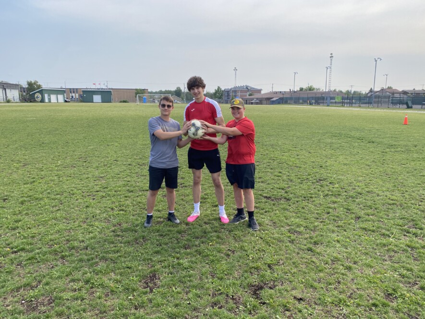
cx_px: 212
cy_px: 160
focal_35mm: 26
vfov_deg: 53.1
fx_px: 319
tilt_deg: -9.5
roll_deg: -0.1
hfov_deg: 67.3
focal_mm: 4.25
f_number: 1.8
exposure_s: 1/1838
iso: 32
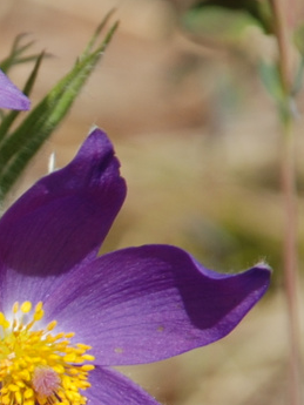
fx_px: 11895
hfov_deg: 1.5
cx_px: -326
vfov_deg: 2.0
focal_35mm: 1017
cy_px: 284
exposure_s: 1/200
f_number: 5.6
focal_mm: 135
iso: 100
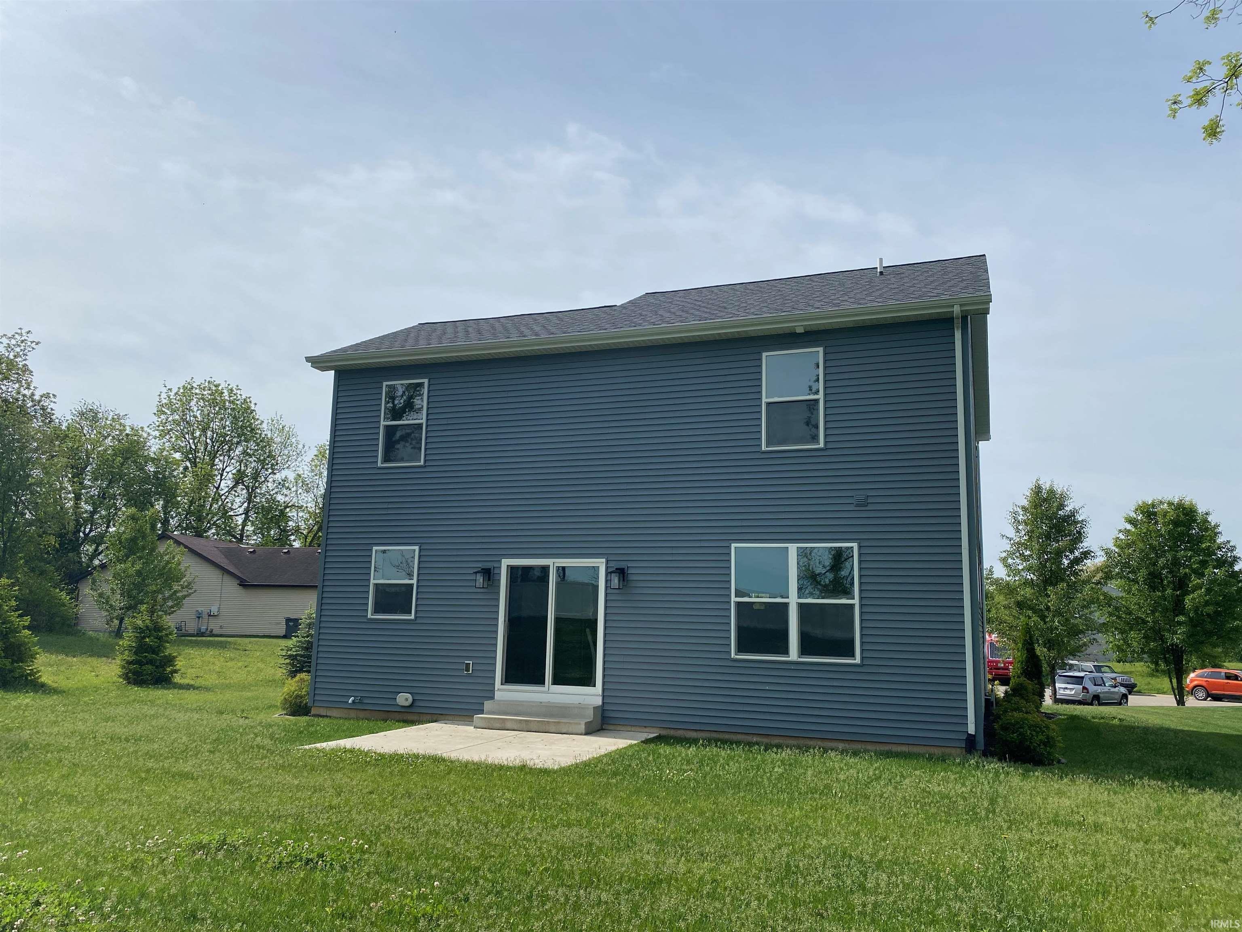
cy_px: 466
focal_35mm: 26
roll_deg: -2.1
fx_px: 933
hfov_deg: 67.3
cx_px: 621
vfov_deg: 53.1
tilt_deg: +9.3
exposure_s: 1/4608
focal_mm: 4.25
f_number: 1.8
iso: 32
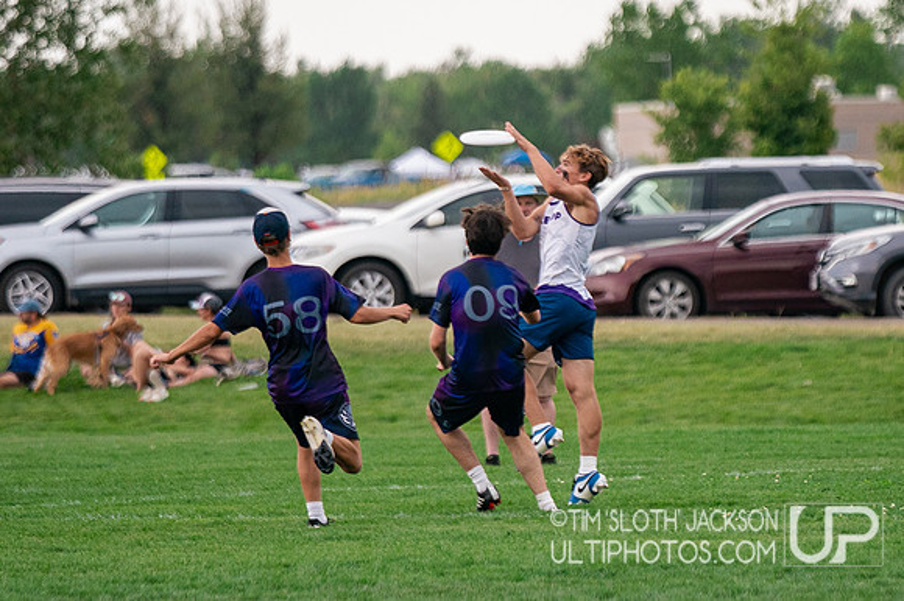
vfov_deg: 3.3
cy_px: 225
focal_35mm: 418
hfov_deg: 4.9
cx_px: 576
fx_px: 10482
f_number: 2.8
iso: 800
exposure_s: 1/3200
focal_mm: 200
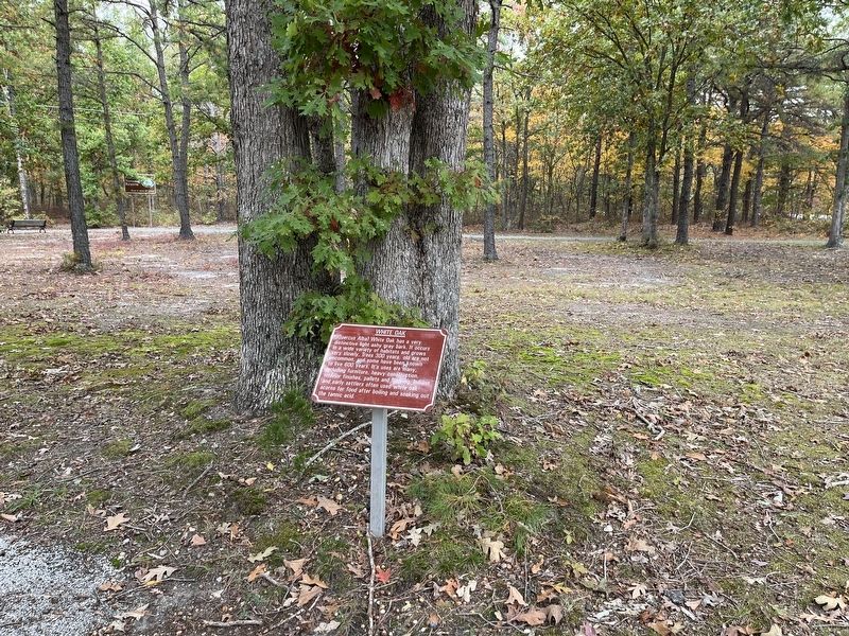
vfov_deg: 53.1
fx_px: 638
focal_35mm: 26
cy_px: 318
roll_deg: -0.4
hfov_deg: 67.3
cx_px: 424
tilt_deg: -9.9
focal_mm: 5.1
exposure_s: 1/171
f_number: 1.6
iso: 40
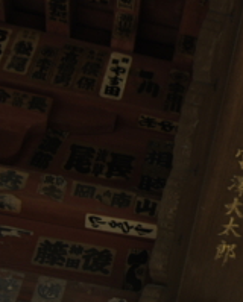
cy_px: 122
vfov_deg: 17.4
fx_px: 986
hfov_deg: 12.7
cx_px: 445
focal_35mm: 110
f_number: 5.6
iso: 200
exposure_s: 1/80
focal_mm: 26
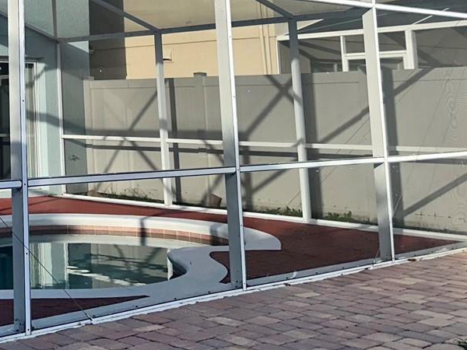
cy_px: -32
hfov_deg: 27.3
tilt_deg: +9.3
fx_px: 863
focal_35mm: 64
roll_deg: +0.7
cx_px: -65
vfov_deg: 21.8
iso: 80
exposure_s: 1/3472
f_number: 1.78
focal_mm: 6.86
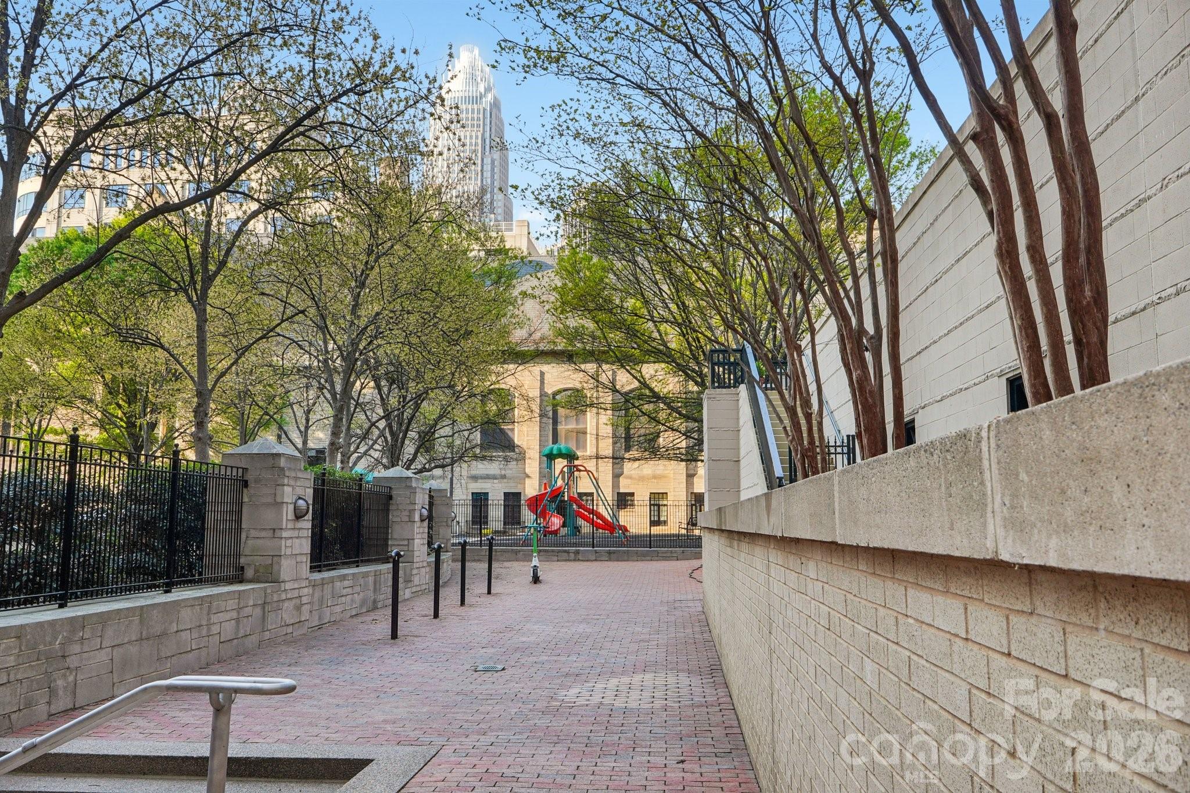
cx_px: 595
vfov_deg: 43.6
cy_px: 396
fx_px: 992
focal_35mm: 30
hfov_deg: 61.9
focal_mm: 20
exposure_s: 1/30
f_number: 8
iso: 100
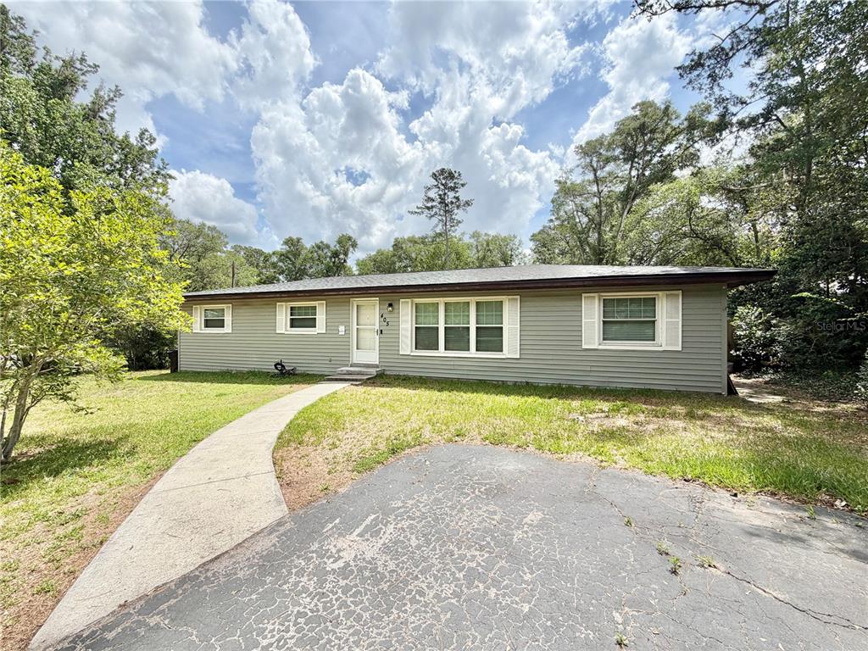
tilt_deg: -0.7
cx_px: 434
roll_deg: +0.5
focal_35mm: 14
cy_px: 326
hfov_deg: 102.1
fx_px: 351
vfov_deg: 85.7
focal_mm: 2.22
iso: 20
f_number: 2.2
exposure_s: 1/1259
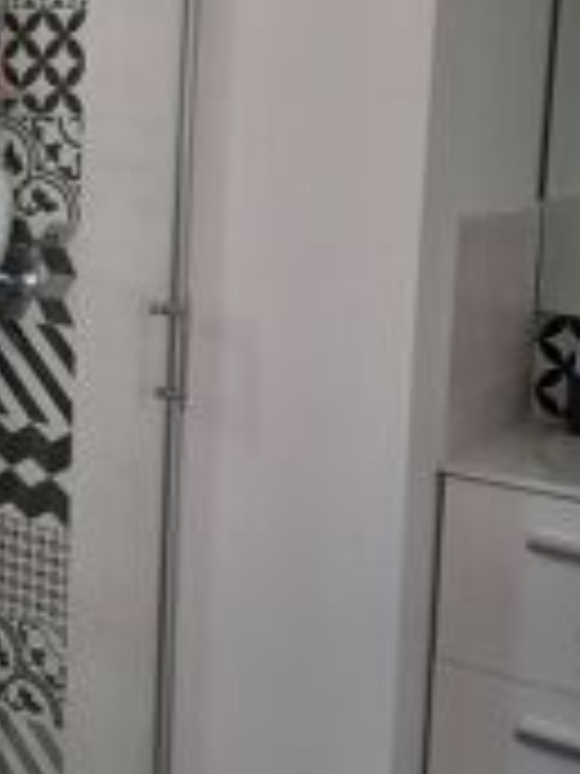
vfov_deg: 31.0
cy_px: 268
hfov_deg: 22.9
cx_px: 22
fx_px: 1385
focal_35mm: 62
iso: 160
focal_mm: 4.6
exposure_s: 1/50
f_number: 1.8
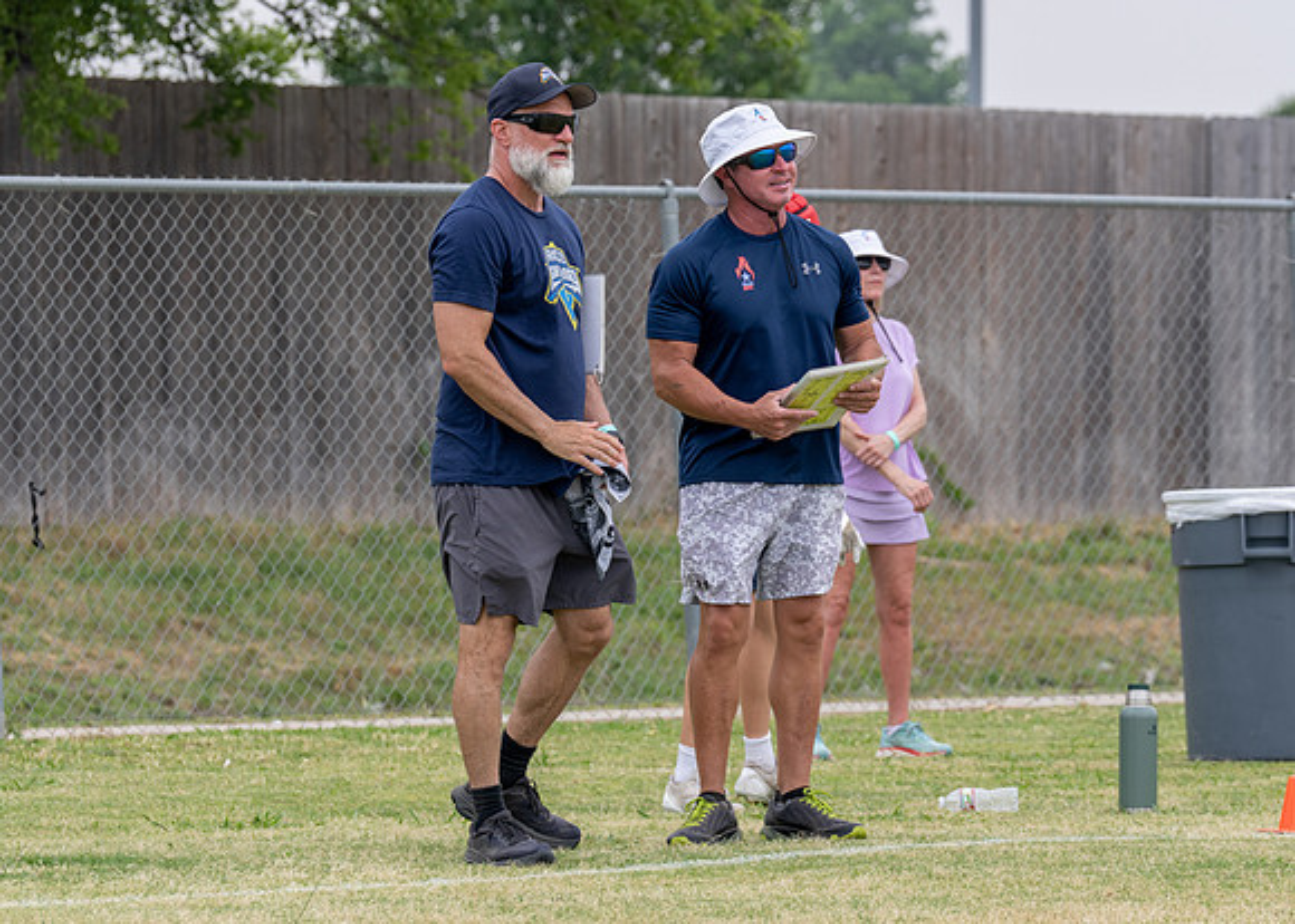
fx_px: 9559
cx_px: 661
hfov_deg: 7.8
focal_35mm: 260
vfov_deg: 5.5
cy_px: 382
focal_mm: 188
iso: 100
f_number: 7.1
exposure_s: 1/250
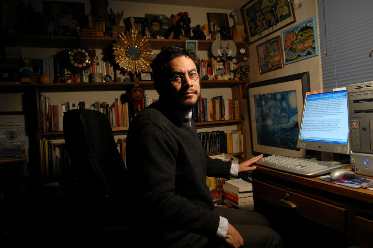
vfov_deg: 47.9
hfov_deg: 67.4
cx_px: 186
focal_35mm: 27
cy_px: 124
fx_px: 280
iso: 400
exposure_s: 1/30
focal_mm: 18
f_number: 3.5
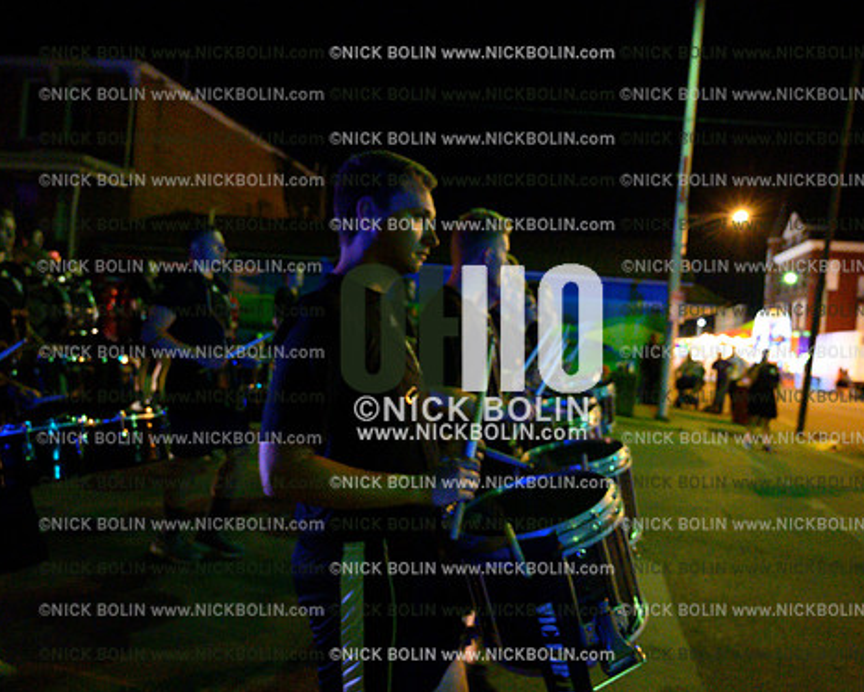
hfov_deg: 62.1
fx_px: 716
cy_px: 352
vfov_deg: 51.5
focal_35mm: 28
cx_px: 471
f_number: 4
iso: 32000
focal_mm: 24
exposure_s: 1/125
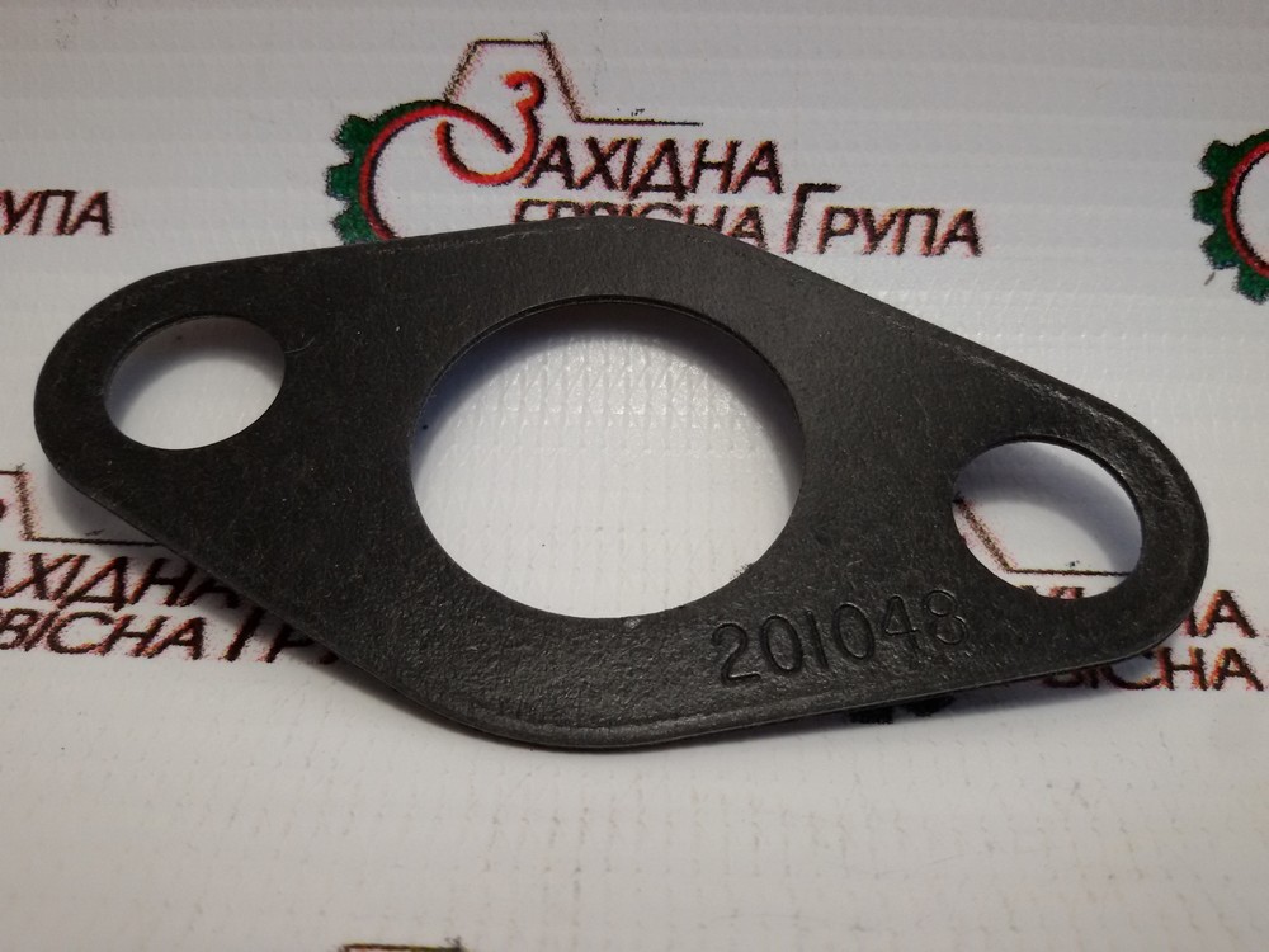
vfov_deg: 45.4
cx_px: 634
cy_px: 476
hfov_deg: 58.4
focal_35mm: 31
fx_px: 1136
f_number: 2.4
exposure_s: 1/100
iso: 80
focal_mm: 2.93
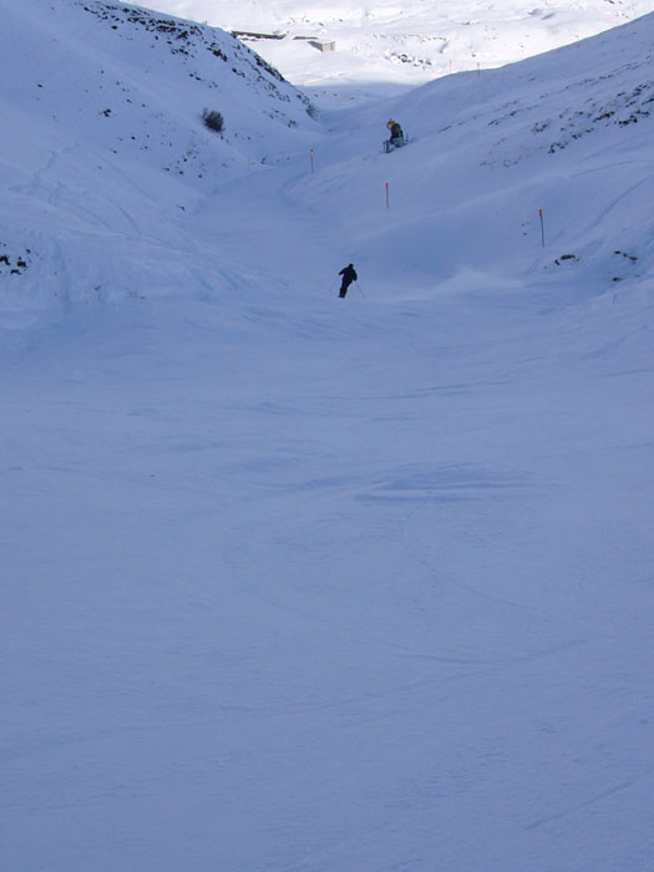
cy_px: 436
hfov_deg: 23.3
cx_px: 327
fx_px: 1587
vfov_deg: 30.7
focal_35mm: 63
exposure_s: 1/320
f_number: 7.1
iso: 80
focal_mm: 7.5
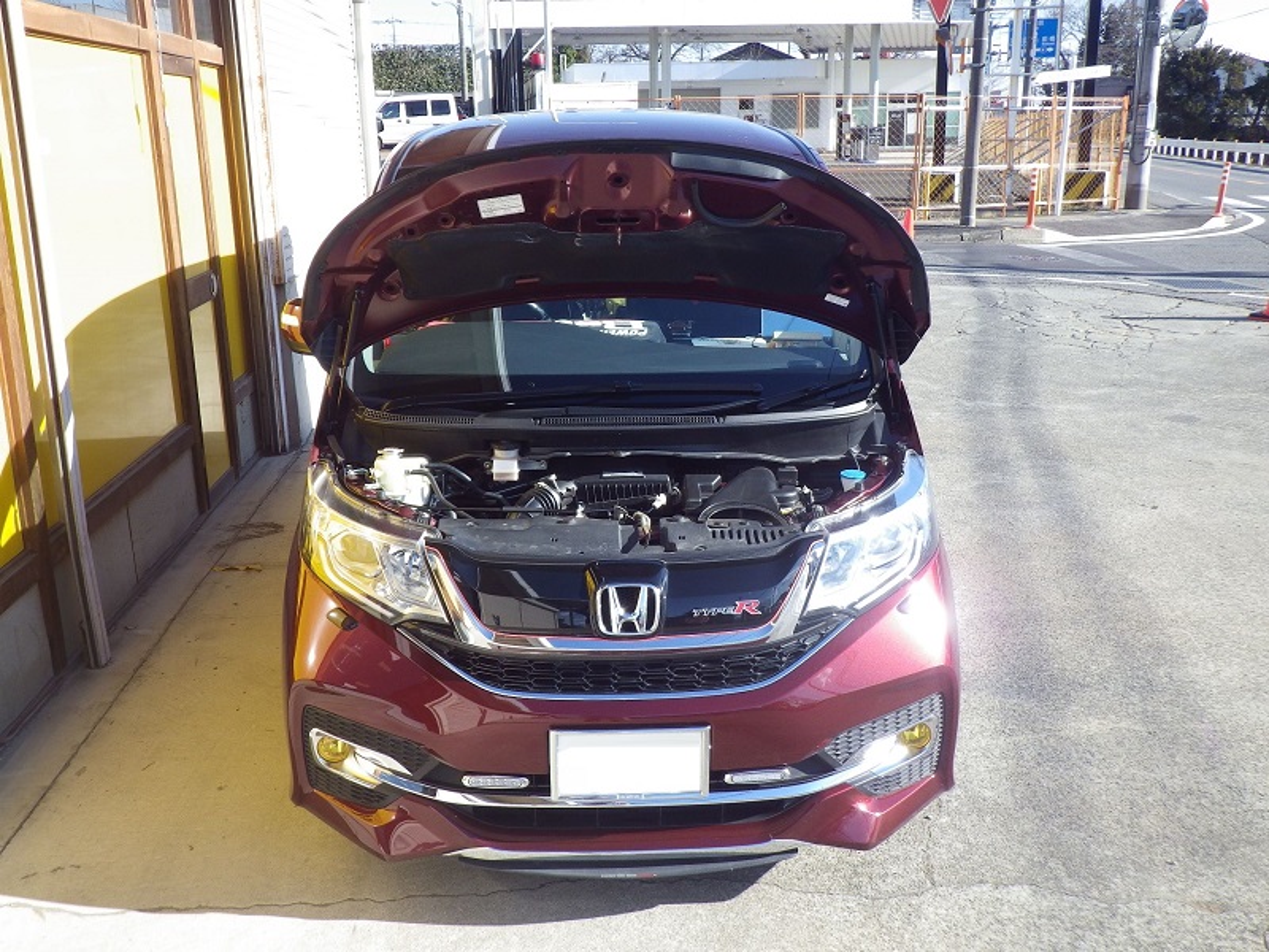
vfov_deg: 41.8
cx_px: 634
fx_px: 1246
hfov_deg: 54.0
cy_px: 476
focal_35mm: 34
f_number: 4.6
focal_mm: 6.1
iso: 125
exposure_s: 1/250
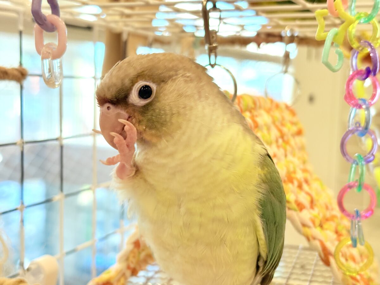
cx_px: 190
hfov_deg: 36.8
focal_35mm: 52
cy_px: 142
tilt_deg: -4.3
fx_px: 571
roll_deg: -0.6
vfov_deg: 28.0
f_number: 1.6
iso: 100
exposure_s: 1/215
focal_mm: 5.96
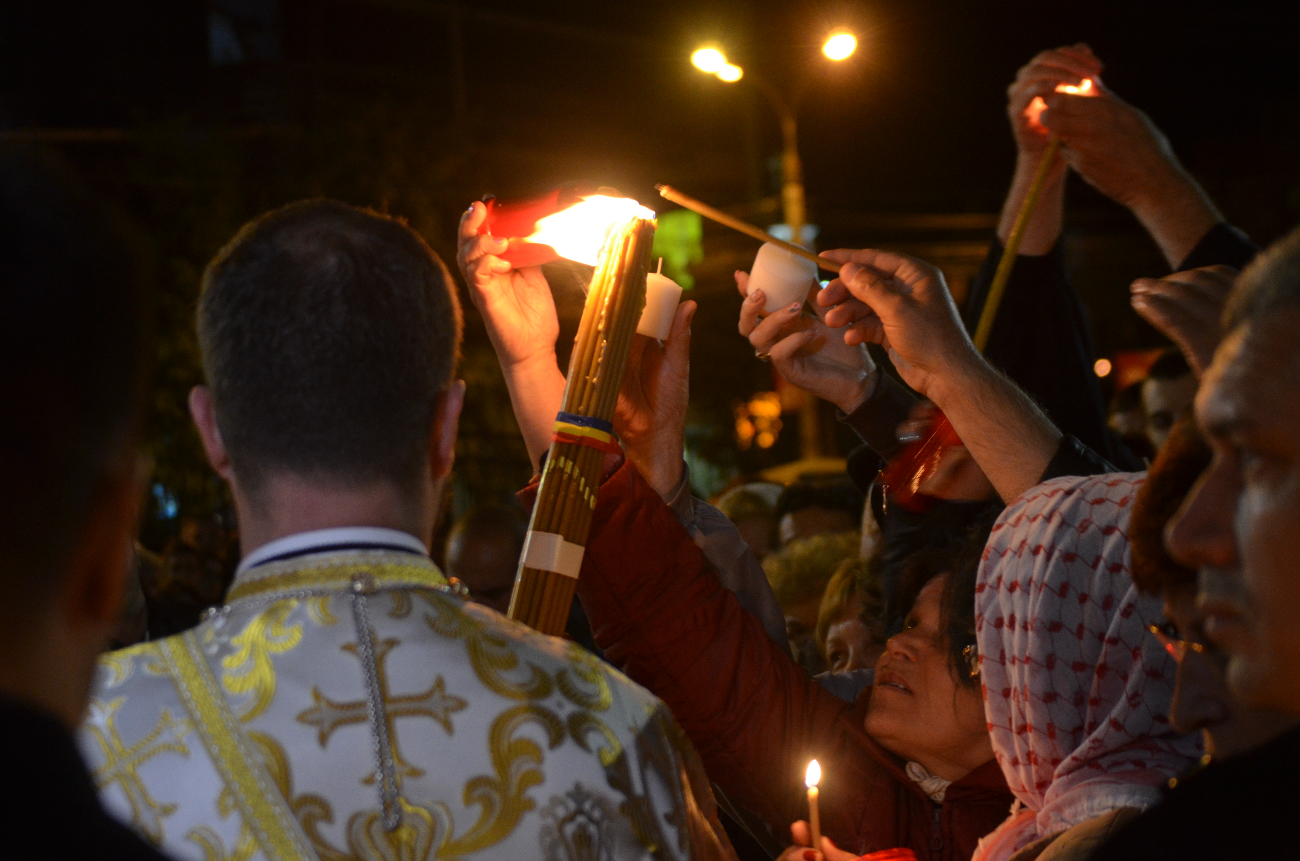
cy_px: 397
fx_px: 3227
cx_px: 652
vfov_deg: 15.2
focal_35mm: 90
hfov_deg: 22.8
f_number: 4
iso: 1000
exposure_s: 1/30
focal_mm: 55
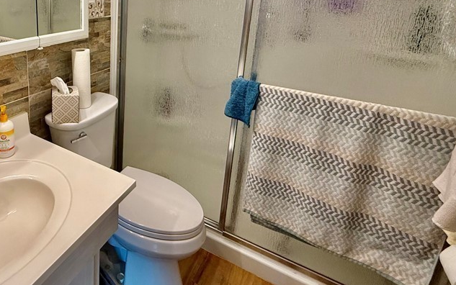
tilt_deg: -13.3
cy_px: 58
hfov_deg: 69.4
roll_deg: -1.2
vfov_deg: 48.3
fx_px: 298
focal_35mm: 24
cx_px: 109
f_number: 2.2
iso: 320
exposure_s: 1/120
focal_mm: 2.22
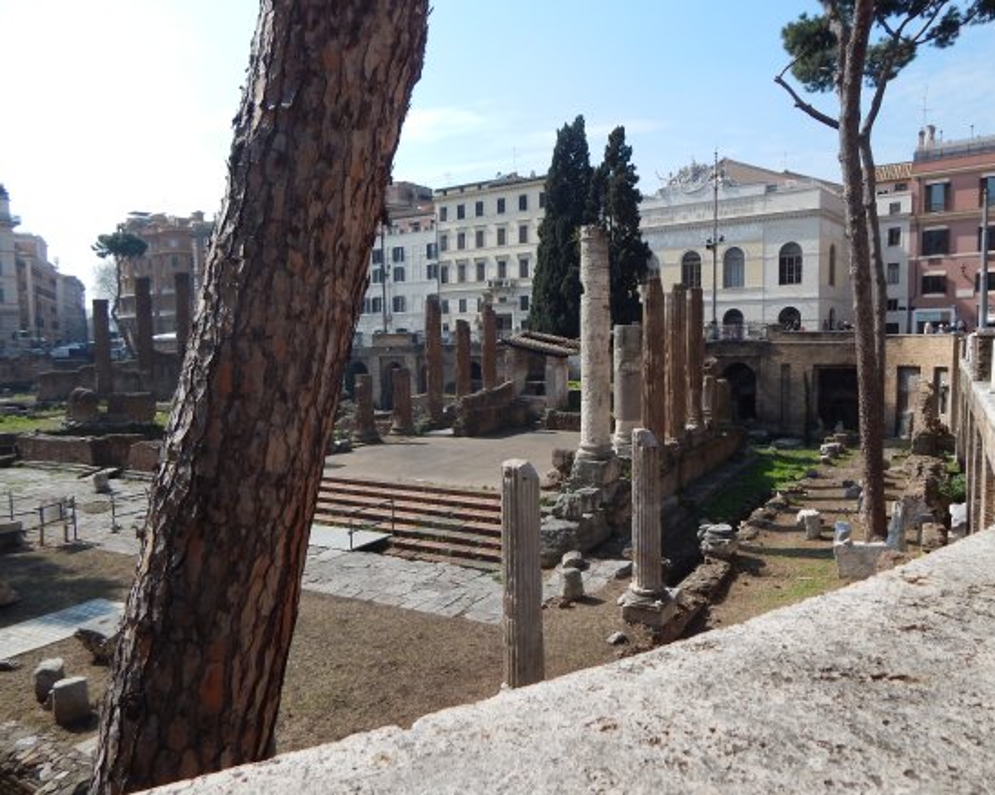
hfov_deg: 70.2
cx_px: 541
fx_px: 707
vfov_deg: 58.7
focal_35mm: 24
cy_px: 402
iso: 125
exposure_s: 1/400
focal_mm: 4
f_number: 6
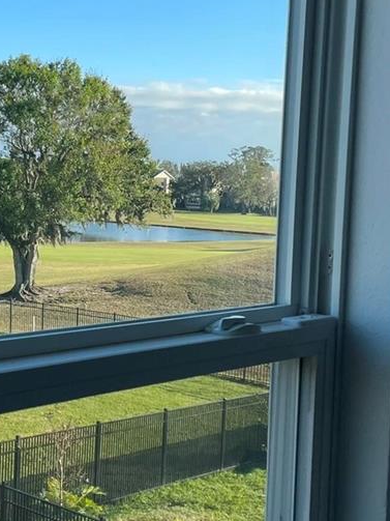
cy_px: 265
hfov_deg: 23.3
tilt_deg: -4.7
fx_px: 932
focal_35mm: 62
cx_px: 71
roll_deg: -1.5
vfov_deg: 31.2
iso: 50
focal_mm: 4.2
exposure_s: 1/1715
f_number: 1.6
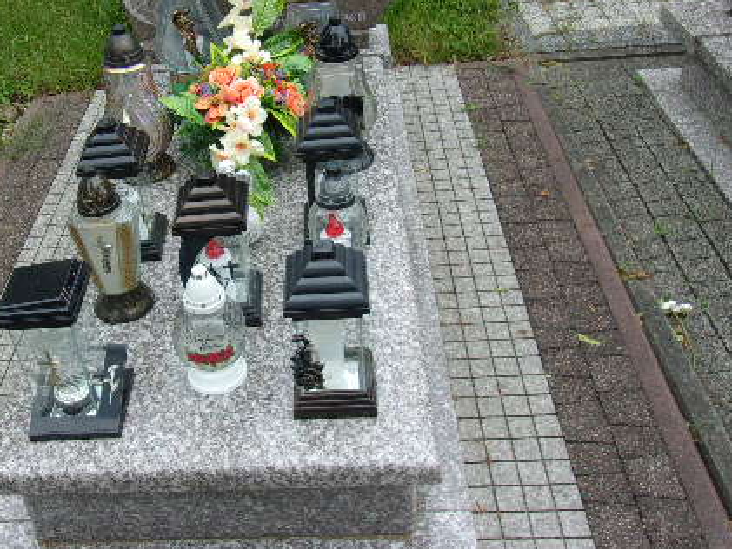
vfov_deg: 34.8
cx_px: 264
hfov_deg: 45.3
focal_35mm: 41
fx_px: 867
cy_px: 177
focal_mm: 4.9
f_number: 3
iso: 80
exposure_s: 1/340
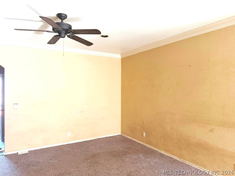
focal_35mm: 24
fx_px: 163
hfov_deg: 71.6
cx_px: 118
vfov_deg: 56.8
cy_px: 88
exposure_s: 1/60
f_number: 1.78
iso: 250
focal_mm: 6.76
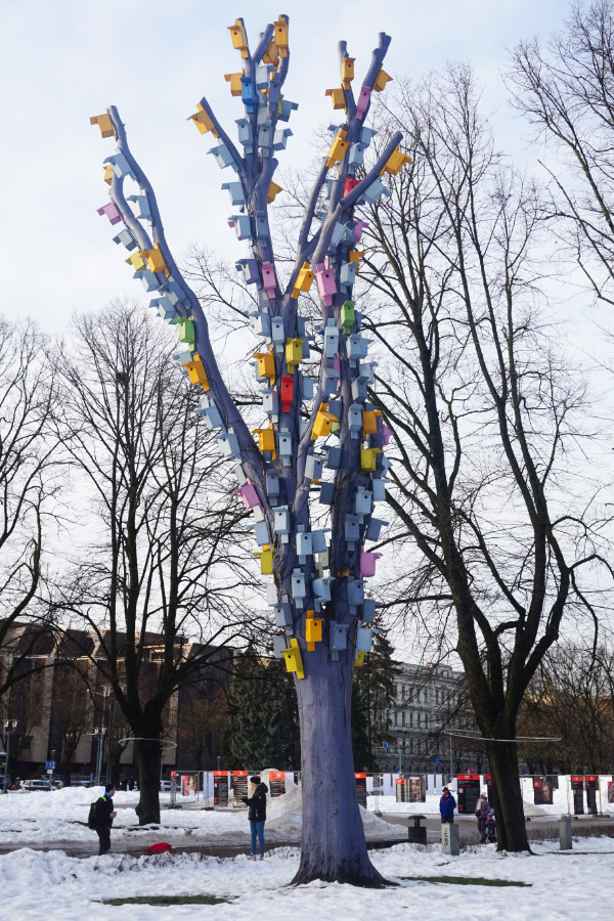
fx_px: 1113
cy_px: 460
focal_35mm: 44
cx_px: 307
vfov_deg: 45.0
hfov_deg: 30.8
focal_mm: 29
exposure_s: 1/80
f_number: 9
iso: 100
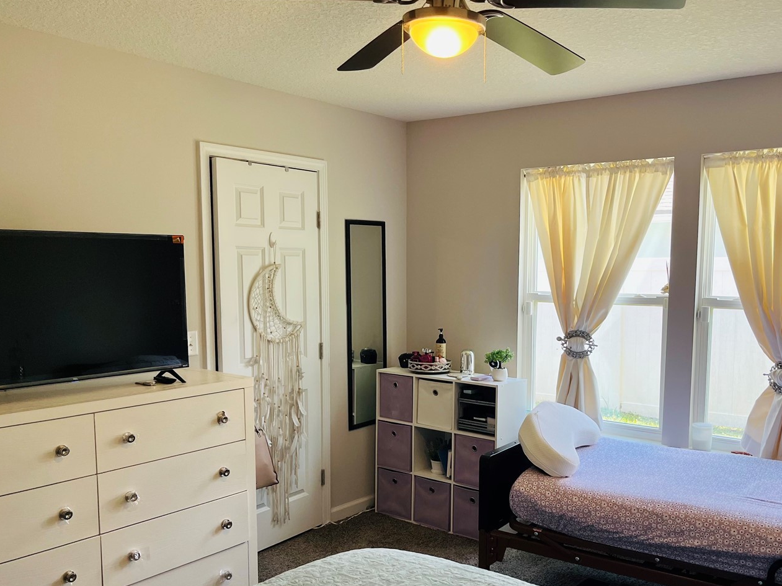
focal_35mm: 33
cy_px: 351
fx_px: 745
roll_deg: -0.5
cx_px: 439
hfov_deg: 55.2
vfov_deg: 42.7
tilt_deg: -5.8
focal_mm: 5.1
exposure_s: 1/120
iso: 80
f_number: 1.6
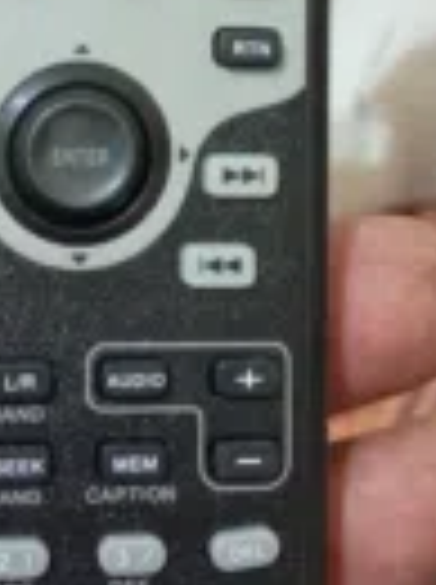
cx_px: 171
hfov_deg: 20.6
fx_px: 1196
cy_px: 68
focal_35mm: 71
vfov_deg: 26.6
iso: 2428
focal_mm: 4.11
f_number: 1.6
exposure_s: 1/25
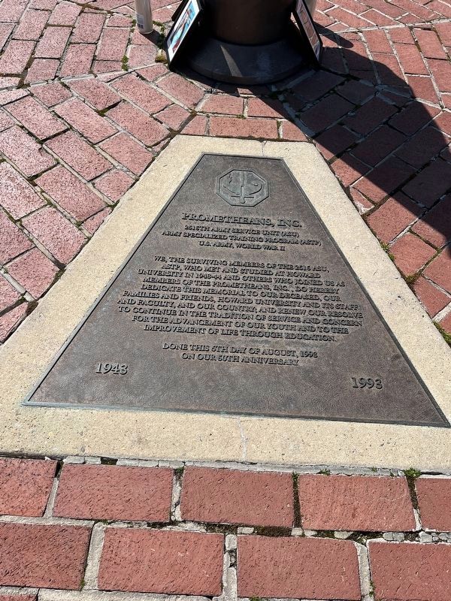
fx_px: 452
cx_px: 226
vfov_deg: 67.3
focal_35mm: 26
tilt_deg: -57.3
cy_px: 300
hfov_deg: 53.1
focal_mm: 5.1
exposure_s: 1/4310
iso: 50
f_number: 1.6
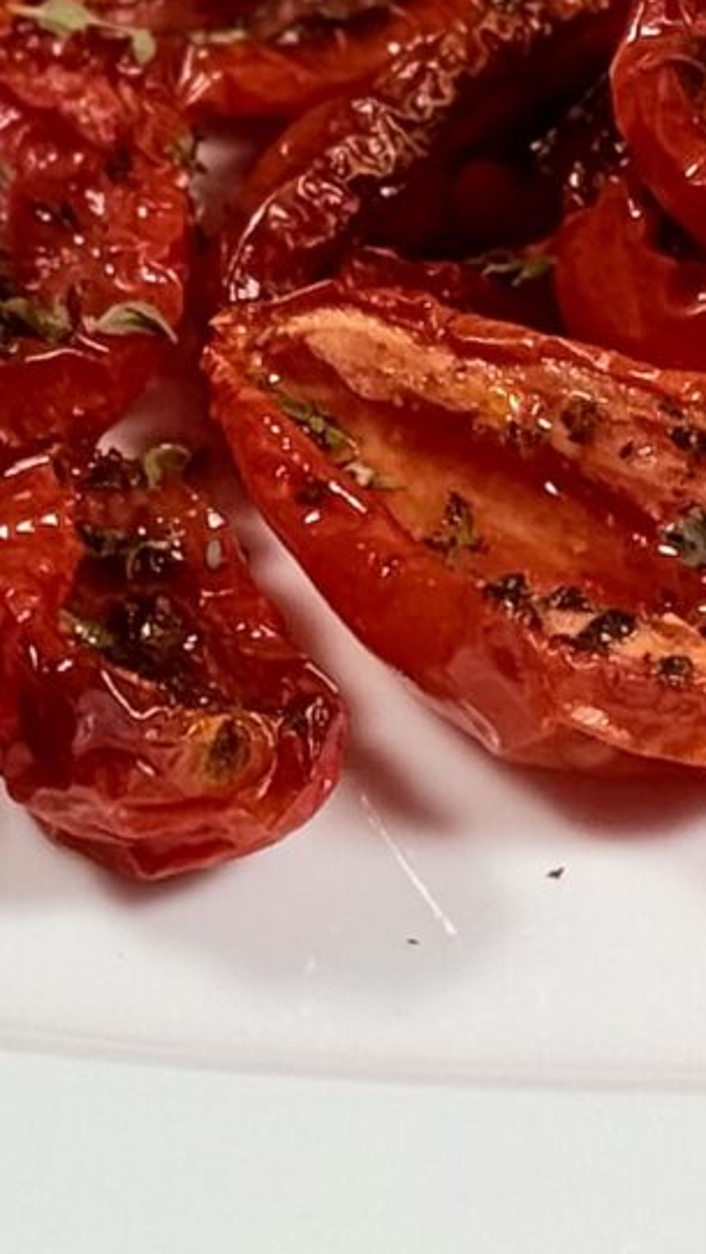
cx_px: 720
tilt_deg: -46.8
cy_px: 560
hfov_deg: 4.9
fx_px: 8218
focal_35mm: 247
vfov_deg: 8.7
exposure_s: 1/231
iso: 100
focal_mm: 6.76
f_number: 1.78
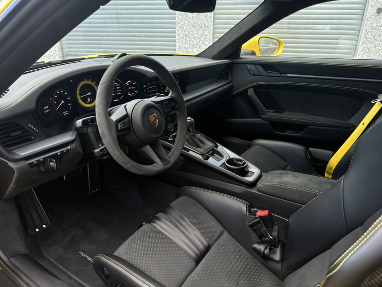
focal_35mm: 24
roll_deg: -0.4
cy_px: 144
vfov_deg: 56.8
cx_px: 191
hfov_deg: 71.6
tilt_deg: -22.3
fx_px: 265
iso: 160
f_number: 1.78
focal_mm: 6.86
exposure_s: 1/121
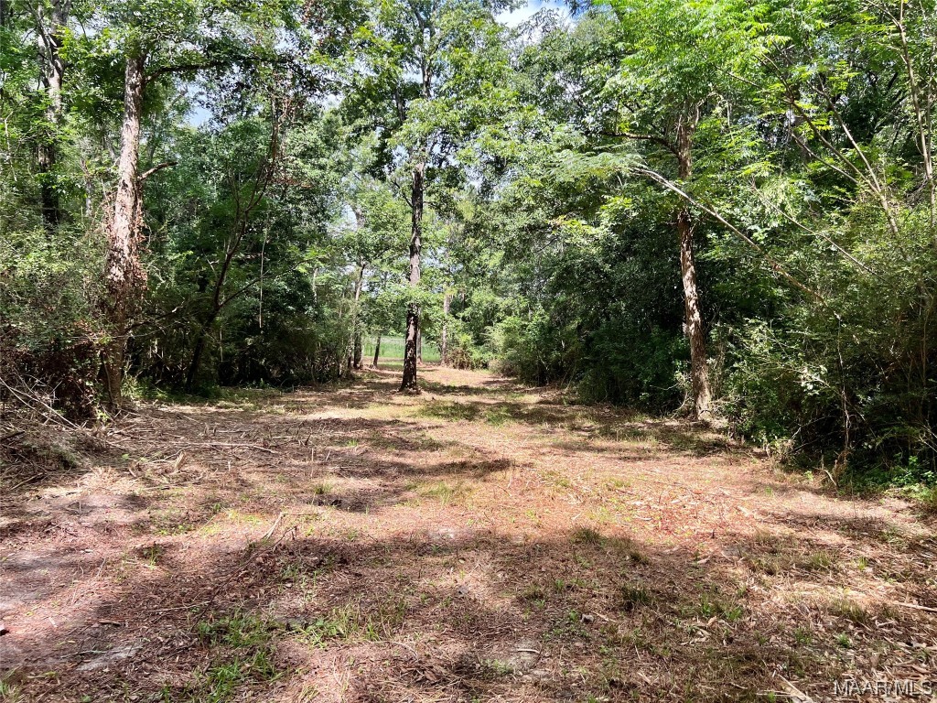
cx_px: 468
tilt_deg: -8.7
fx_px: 704
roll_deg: -3.9
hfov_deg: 67.3
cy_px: 352
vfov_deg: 53.1
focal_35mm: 26
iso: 50
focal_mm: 5.7
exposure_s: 1/846
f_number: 1.5
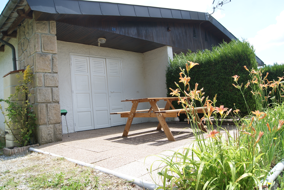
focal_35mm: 27
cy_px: 95
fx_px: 213
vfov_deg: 48.0
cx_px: 142
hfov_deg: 67.3
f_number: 8
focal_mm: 18
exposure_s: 1/60
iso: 100
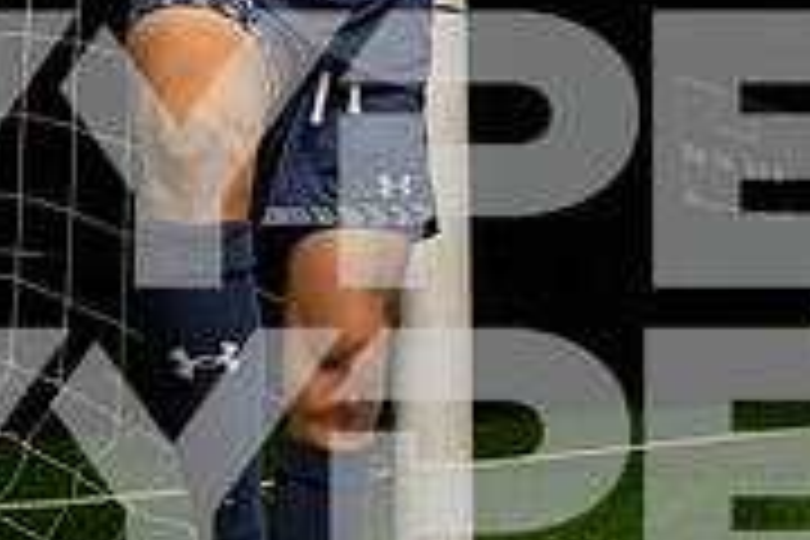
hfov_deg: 33.2
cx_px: 288
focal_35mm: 60
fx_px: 1350
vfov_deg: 22.5
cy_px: 153
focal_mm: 24
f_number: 7.1
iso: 500
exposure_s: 1/200
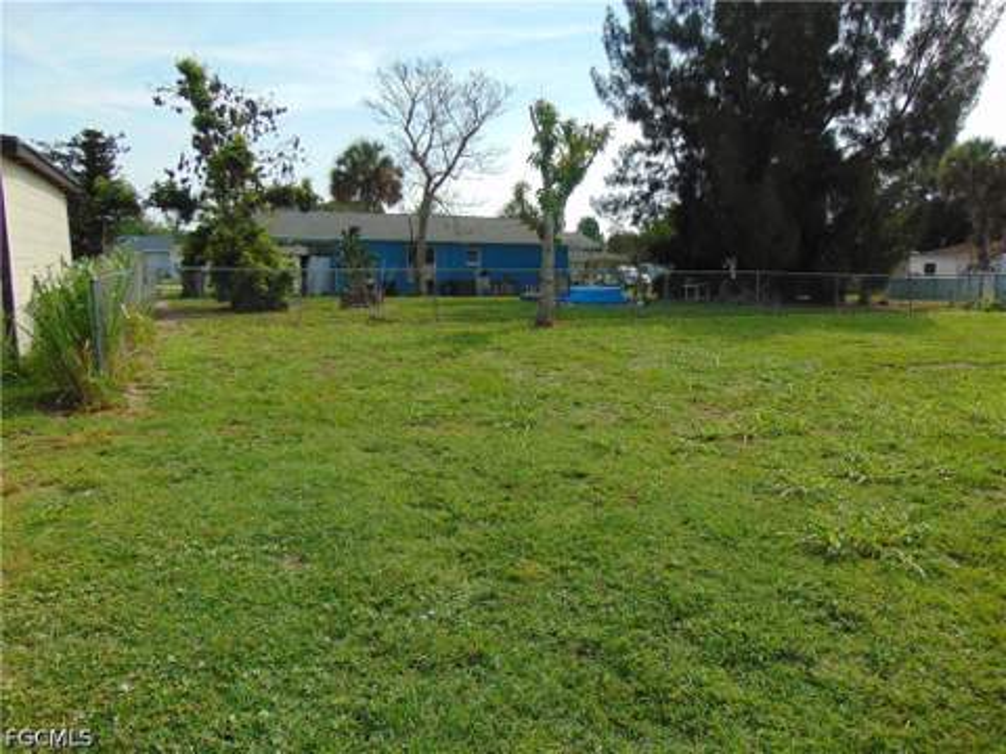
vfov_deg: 54.9
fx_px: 727
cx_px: 503
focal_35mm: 25
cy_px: 377
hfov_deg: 69.4
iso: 80
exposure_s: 1/1000
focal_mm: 4.5
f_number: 3
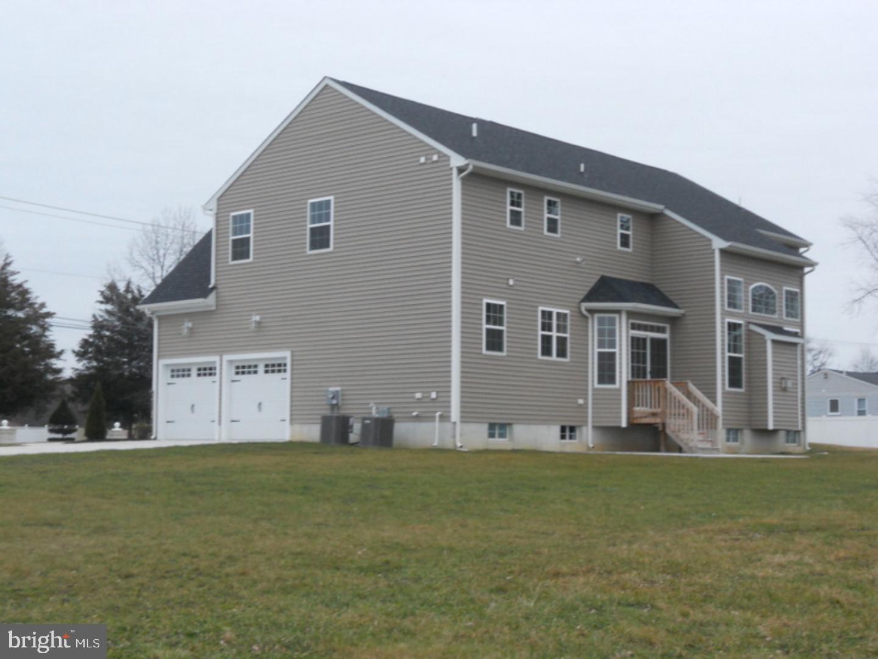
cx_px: 439
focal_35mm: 54
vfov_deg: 27.0
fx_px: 1370
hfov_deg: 35.5
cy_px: 330
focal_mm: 9.8
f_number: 4.8
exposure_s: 1/30
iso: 320
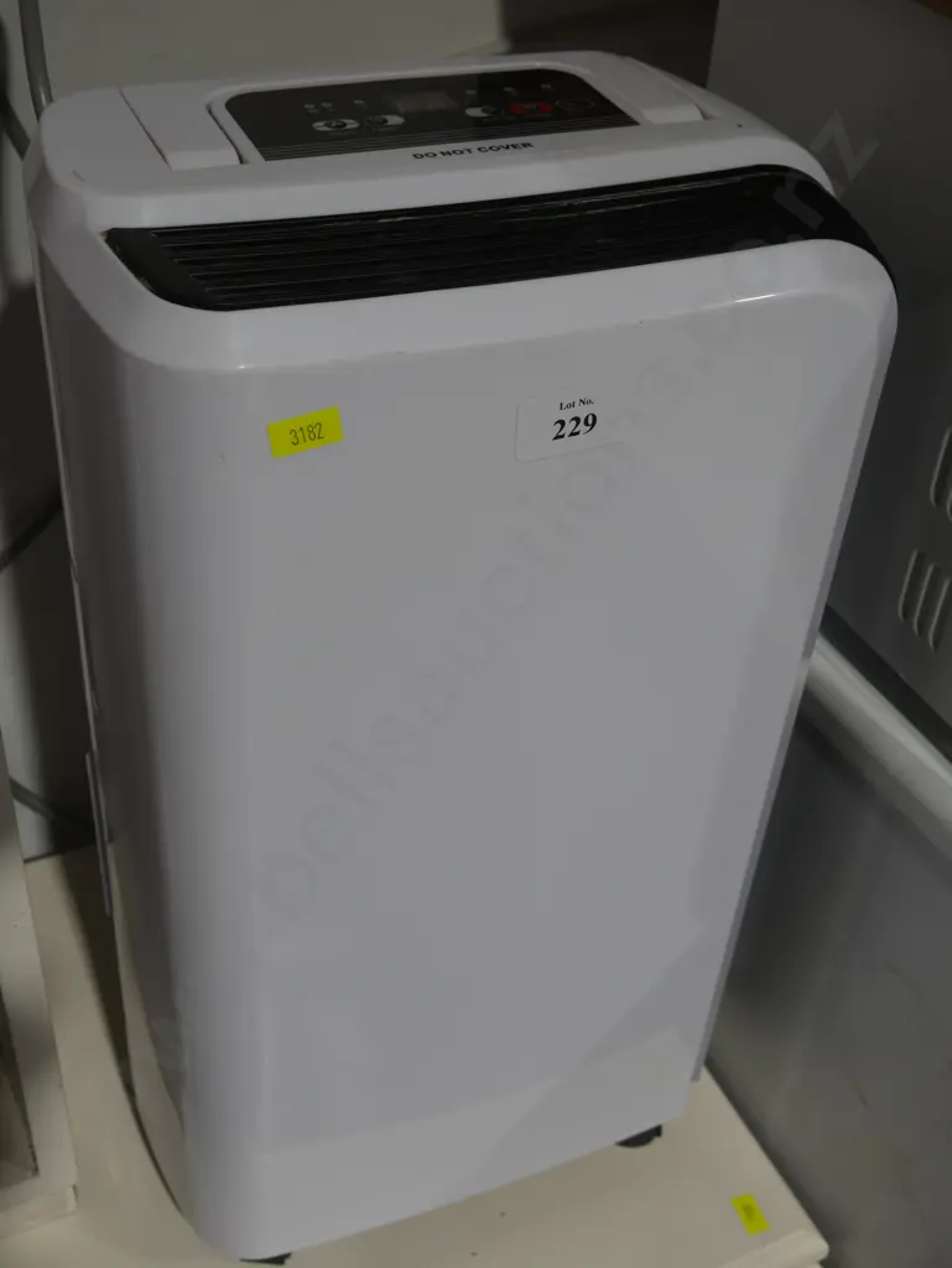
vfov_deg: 44.8
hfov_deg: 34.4
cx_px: 476
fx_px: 1539
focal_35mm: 42
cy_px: 634
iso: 320
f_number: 5.6
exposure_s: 1/60
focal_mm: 21
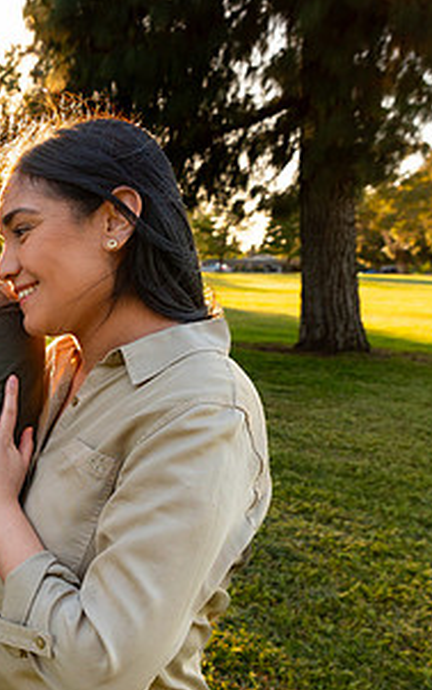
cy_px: 401
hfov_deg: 24.3
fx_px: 885
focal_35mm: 47
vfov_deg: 42.5
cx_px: -117
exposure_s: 1/320
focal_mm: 24
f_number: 5.6
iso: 200
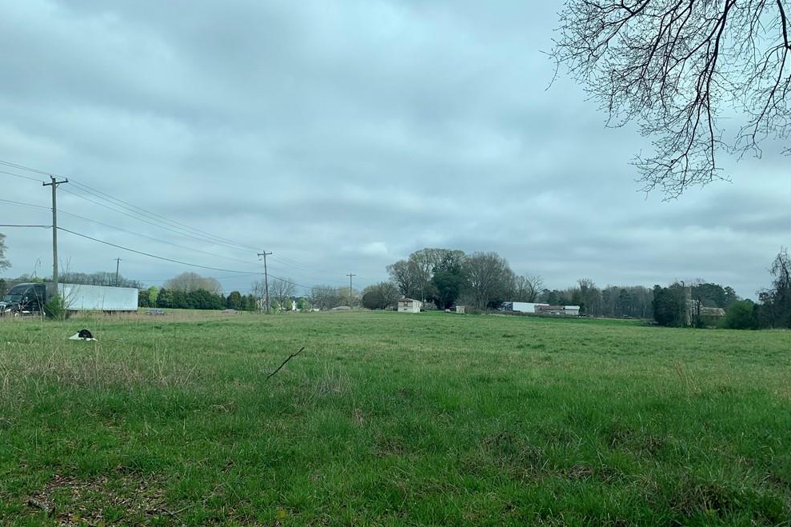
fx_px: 615
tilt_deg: +5.4
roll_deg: -1.9
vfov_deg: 46.4
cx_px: 385
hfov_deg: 65.5
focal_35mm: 28
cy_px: 263
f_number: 1.8
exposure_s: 1/2915
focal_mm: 4.25
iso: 25
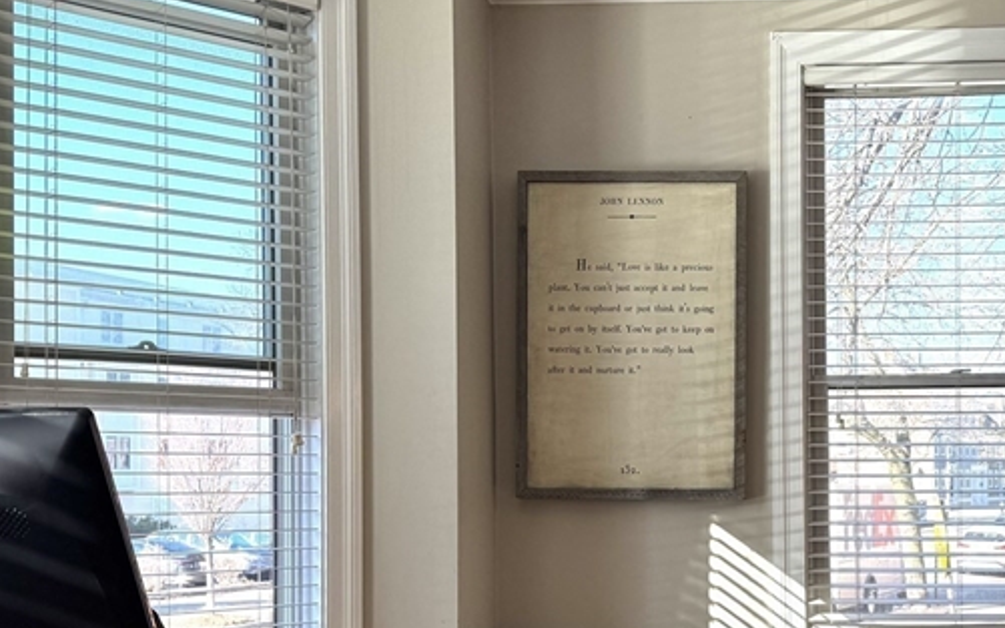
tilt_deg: +0.8
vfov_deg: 24.7
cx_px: 706
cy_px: 445
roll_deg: +0.5
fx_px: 1424
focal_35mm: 52
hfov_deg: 38.2
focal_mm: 6.76
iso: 80
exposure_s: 1/439
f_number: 1.78
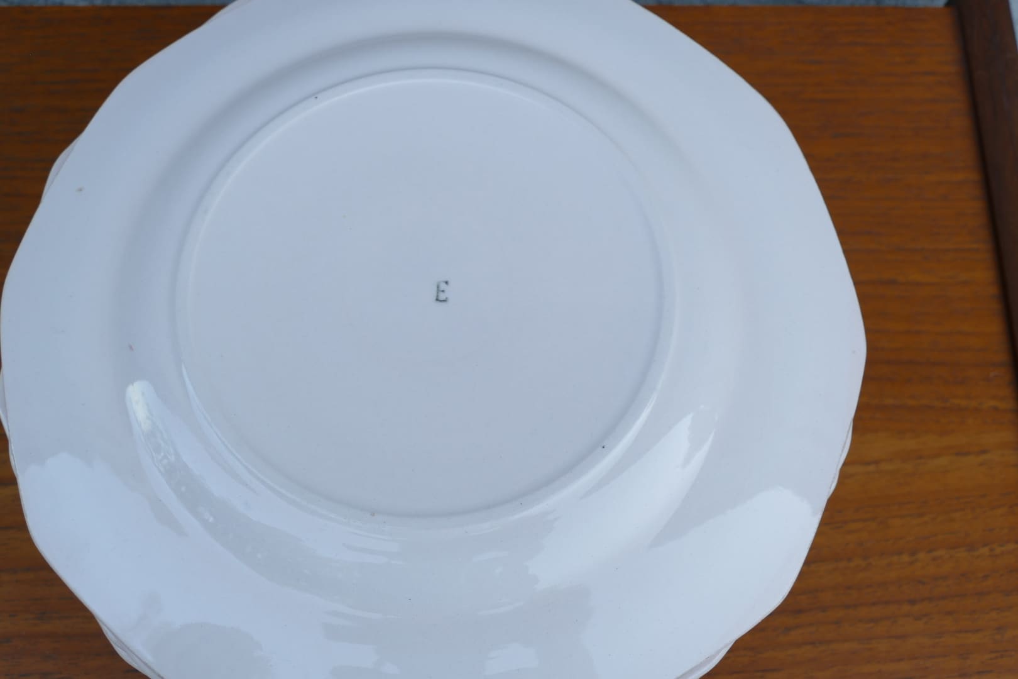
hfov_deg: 45.4
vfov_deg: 31.2
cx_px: 509
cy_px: 340
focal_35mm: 43
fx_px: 1216
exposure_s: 1/80
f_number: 3.8
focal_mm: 15.76
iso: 160
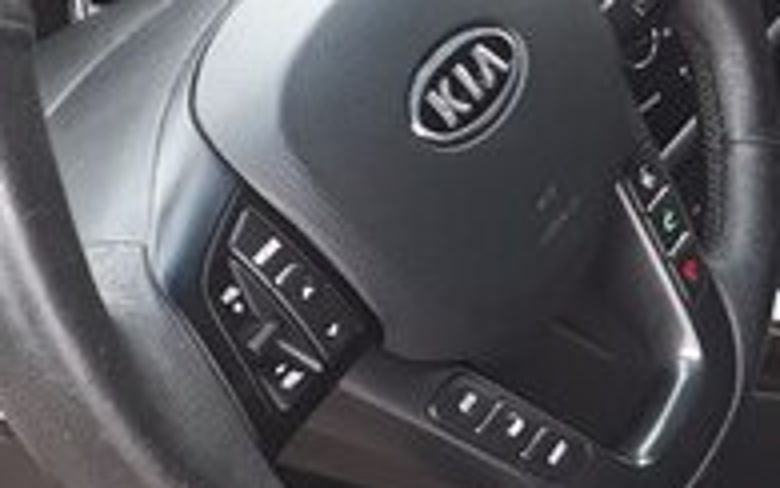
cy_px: -102
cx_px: 1184
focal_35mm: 97
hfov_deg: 18.8
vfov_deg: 13.1
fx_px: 2063
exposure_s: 1/33
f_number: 1.9
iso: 50
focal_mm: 3.6
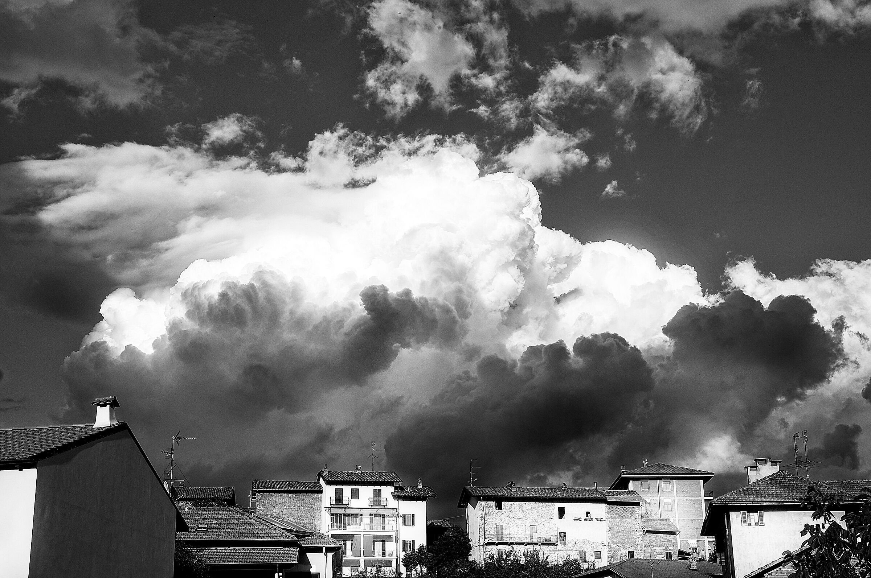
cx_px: 436
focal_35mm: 57
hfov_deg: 35.1
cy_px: 289
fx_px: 1377
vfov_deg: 23.7
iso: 200
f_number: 11
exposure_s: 1/500
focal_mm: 38
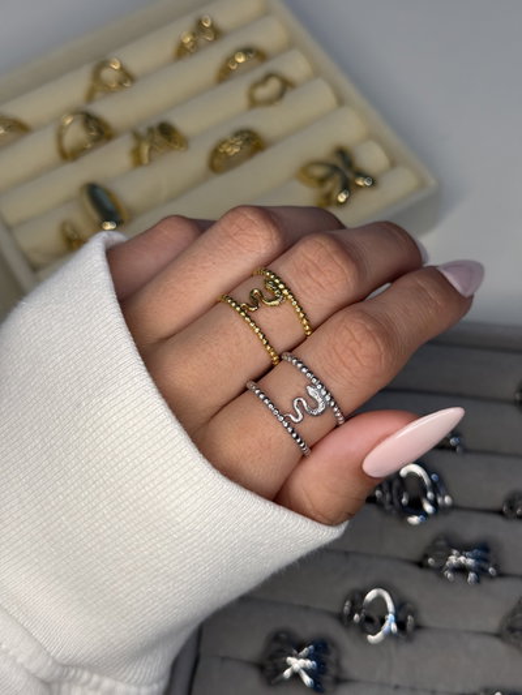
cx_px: 261
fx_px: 965
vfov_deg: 39.6
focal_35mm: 48
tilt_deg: -63.1
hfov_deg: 30.3
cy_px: 348
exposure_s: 1/118
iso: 80
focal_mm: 6.76
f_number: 1.78
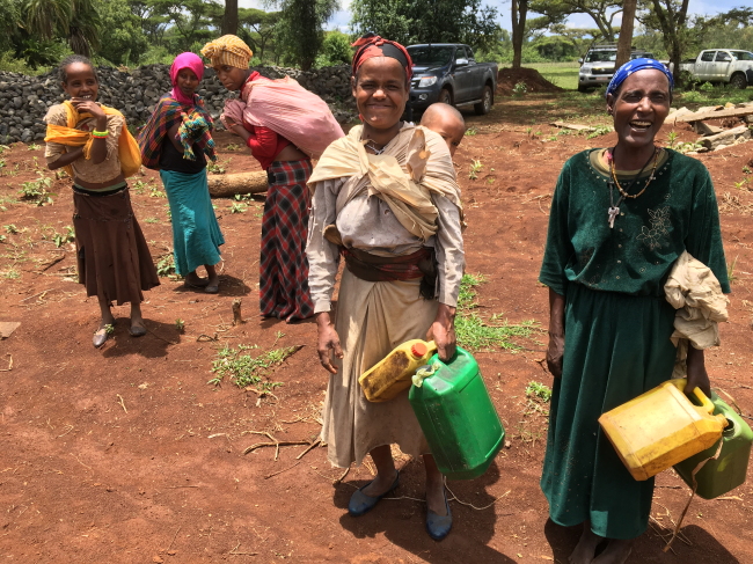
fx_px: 631
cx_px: 376
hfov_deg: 61.7
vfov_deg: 48.2
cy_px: 282
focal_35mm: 29
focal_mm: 4.15
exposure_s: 1/693
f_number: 2.2
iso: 25
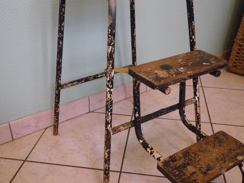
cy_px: 92
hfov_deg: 47.9
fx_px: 275
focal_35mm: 39
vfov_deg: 36.8
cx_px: 122
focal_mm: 6.9
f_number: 3
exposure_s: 1/60
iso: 800
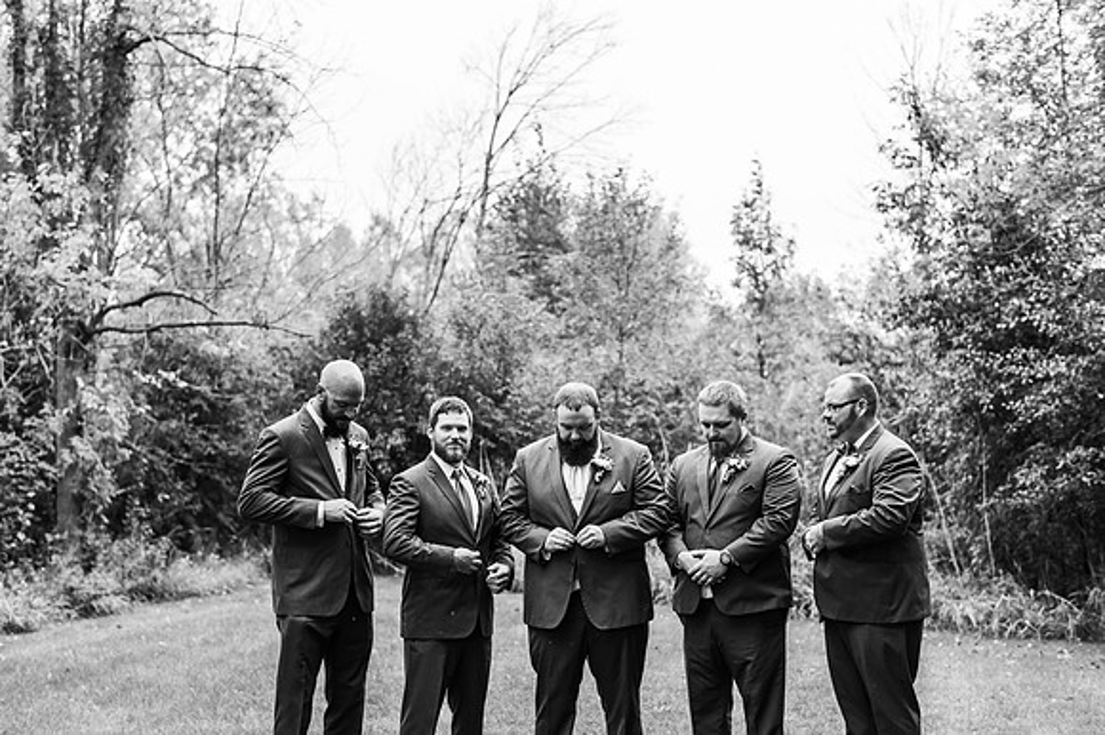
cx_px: 552
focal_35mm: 58
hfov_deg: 34.5
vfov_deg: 23.4
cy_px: 368
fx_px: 1779
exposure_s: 1/1000
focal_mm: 58
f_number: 2.8
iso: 500
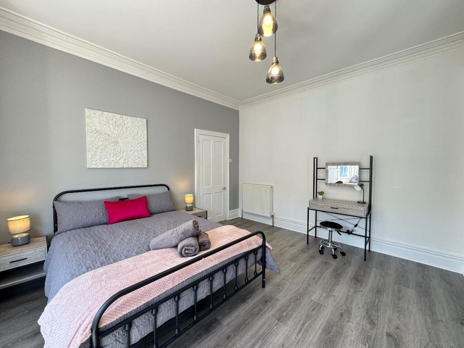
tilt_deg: -2.5
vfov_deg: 85.7
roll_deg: +0.0
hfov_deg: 102.1
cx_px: 232
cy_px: 174
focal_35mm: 14
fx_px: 188
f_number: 2.2
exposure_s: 1/99
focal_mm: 2.22
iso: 125
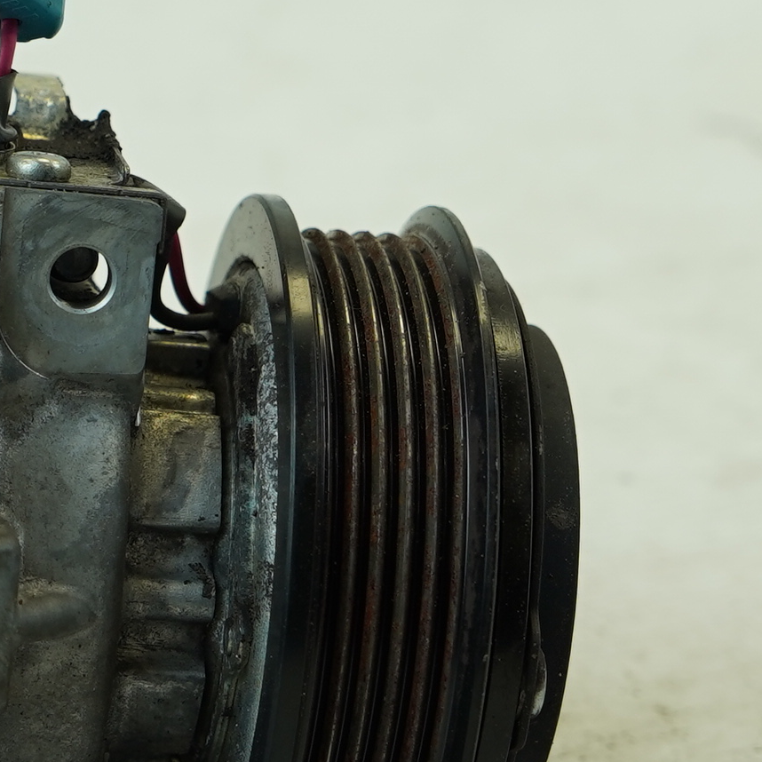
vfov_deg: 12.7
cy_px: 472
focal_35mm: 137
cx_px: -232
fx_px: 3412
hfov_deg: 12.4
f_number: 4
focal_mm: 31
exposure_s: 1/160
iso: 200
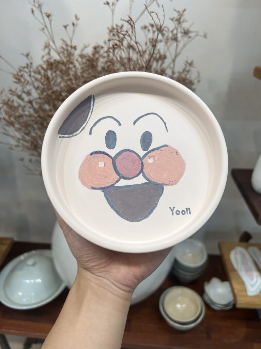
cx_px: 130
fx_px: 261
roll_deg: +1.8
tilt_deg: -32.6
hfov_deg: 53.1
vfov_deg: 67.3
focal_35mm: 26
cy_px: 174
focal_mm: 5.7
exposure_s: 1/120
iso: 64
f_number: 1.5
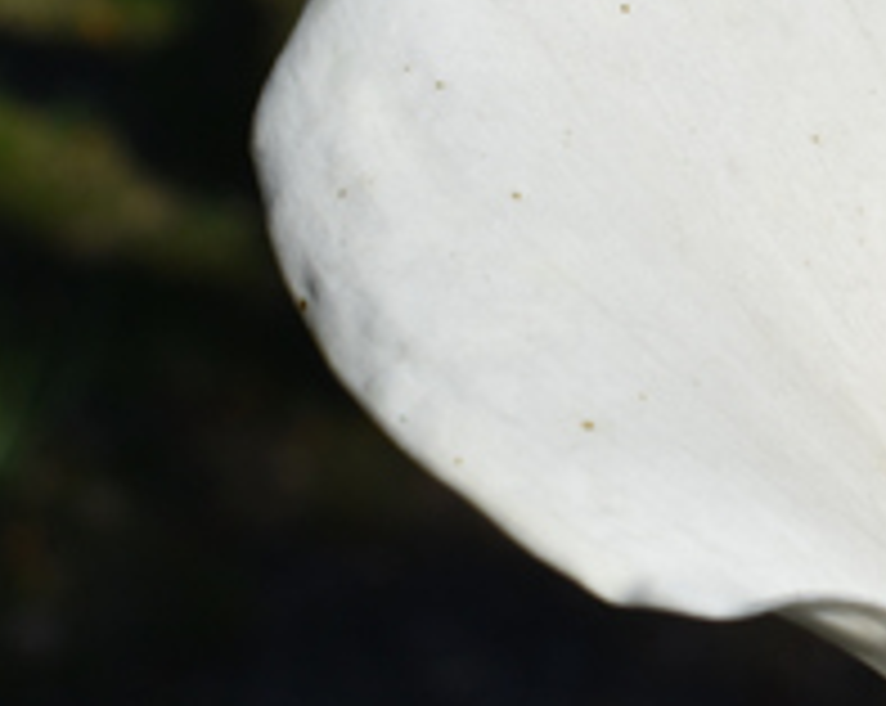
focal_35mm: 145
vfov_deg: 10.6
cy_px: 344
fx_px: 3797
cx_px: 1214
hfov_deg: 12.8
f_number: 10
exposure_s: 1/400
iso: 100
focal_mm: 28
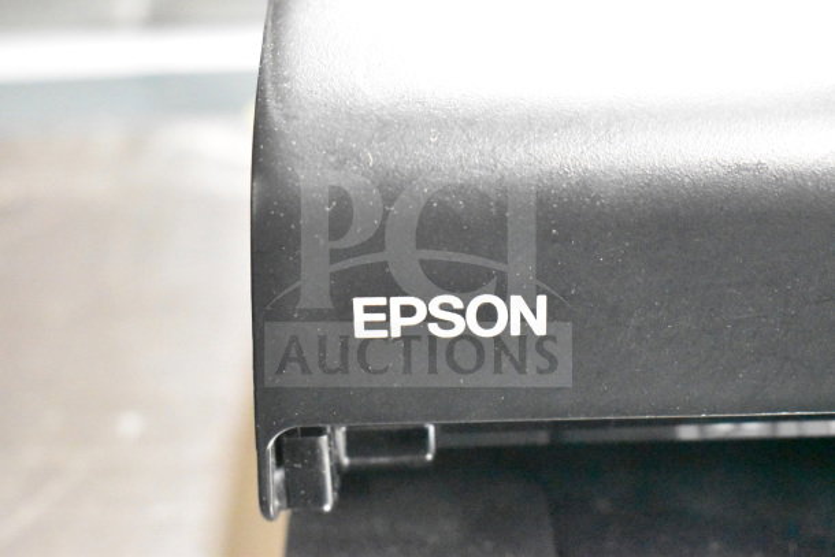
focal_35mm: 60
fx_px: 1392
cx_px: 418
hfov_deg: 33.4
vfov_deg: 22.6
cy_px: 278
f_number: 5
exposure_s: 1/40
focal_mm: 40
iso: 25600
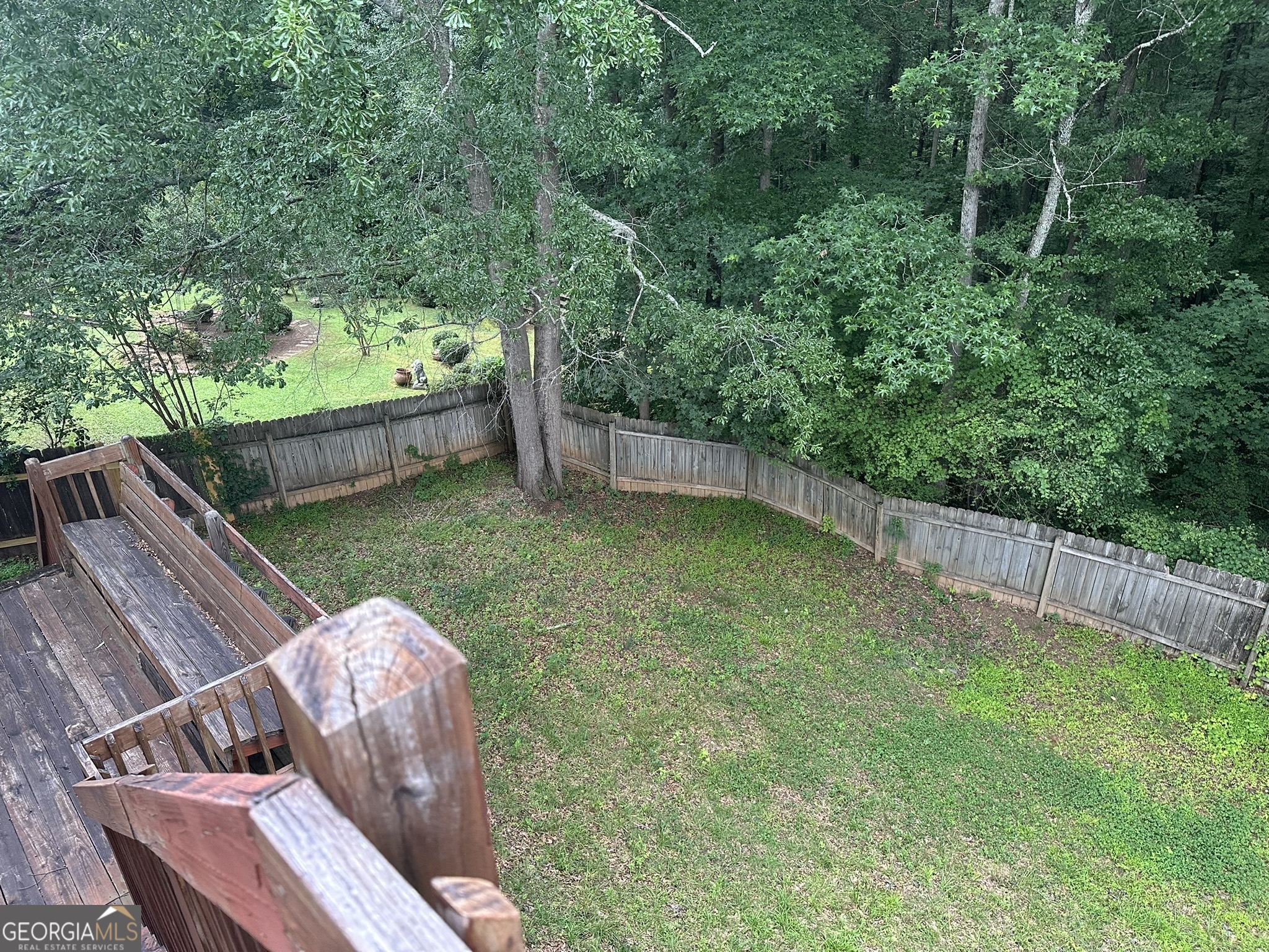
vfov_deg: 56.8
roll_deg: +4.4
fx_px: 880
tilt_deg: -26.0
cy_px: 476
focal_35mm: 24
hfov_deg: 71.6
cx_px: 634
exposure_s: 1/68
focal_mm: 6.86
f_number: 1.78
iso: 250
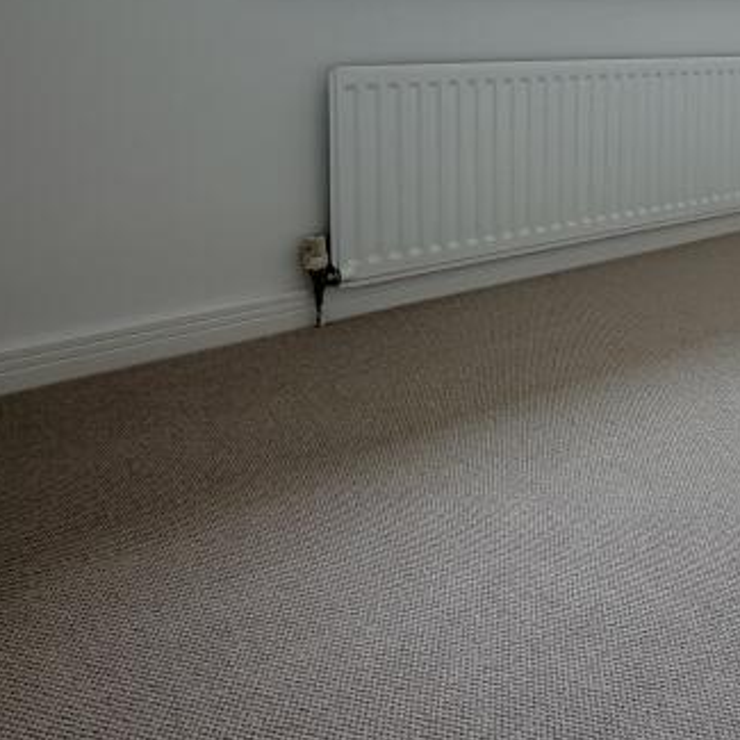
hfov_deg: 36.0
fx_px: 943
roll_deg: -1.5
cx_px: 824
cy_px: 93
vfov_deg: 40.1
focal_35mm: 39
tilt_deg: -4.8
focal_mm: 2.22
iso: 80
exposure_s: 1/100
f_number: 2.2
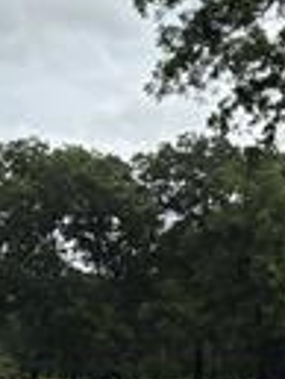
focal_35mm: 155
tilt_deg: +2.7
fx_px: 1699
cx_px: 491
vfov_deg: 12.7
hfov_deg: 9.2
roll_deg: -0.2
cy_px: 303
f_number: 1.6
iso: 64
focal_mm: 5.96
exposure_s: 1/2985
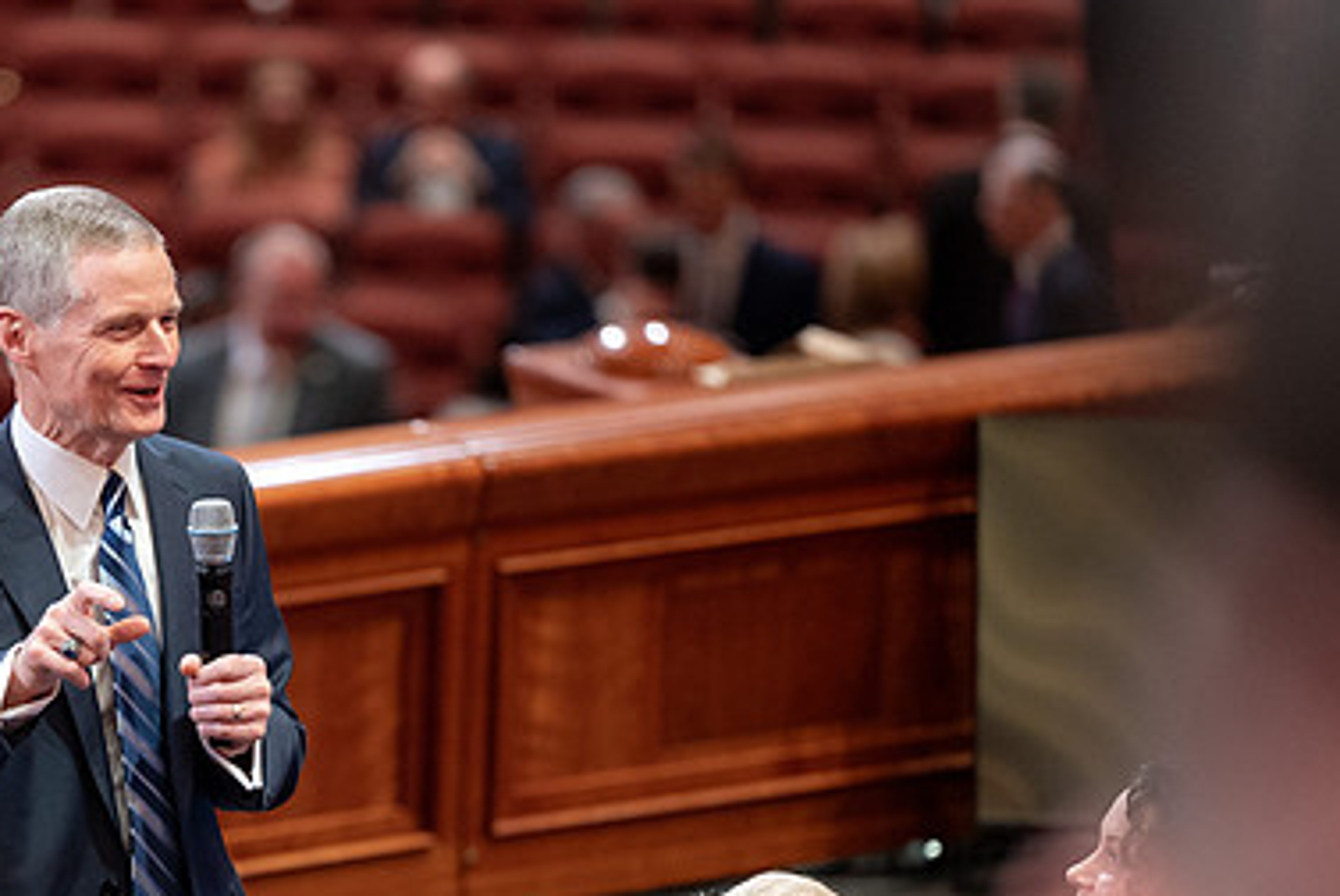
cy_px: 735
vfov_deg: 3.9
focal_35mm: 353
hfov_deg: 5.8
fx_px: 13149
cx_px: 264
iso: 1600
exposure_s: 1/200
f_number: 2.8
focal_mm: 200
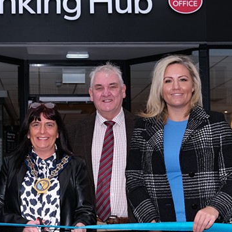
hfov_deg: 23.8
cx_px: 70
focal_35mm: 72
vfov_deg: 24.0
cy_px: 131
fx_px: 546
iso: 500
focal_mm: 28.9
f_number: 4
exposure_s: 1/250
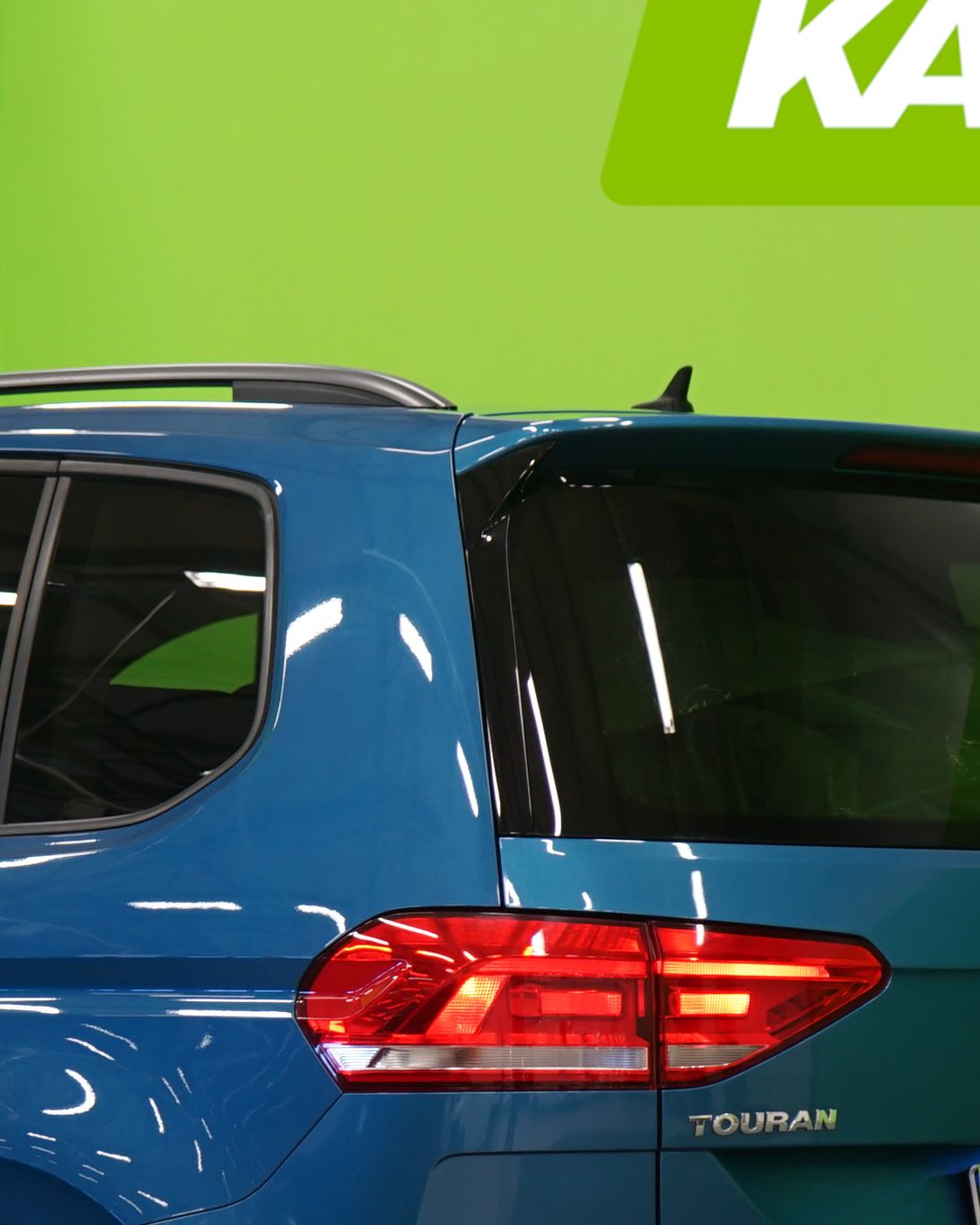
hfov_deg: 11.3
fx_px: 4932
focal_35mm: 136
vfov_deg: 14.1
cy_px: 971
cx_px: 158
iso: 400
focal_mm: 50
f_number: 5
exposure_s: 1/8
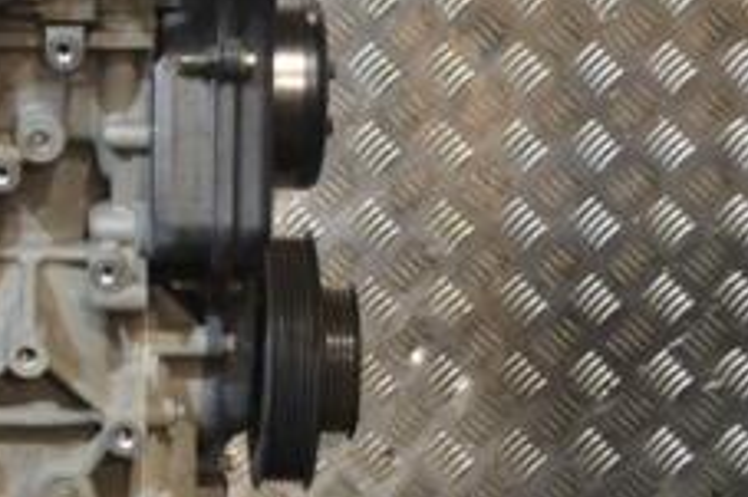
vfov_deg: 13.2
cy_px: 158
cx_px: -145
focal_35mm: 103
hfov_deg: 18.8
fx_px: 2138
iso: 3200
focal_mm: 26
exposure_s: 1/100
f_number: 5
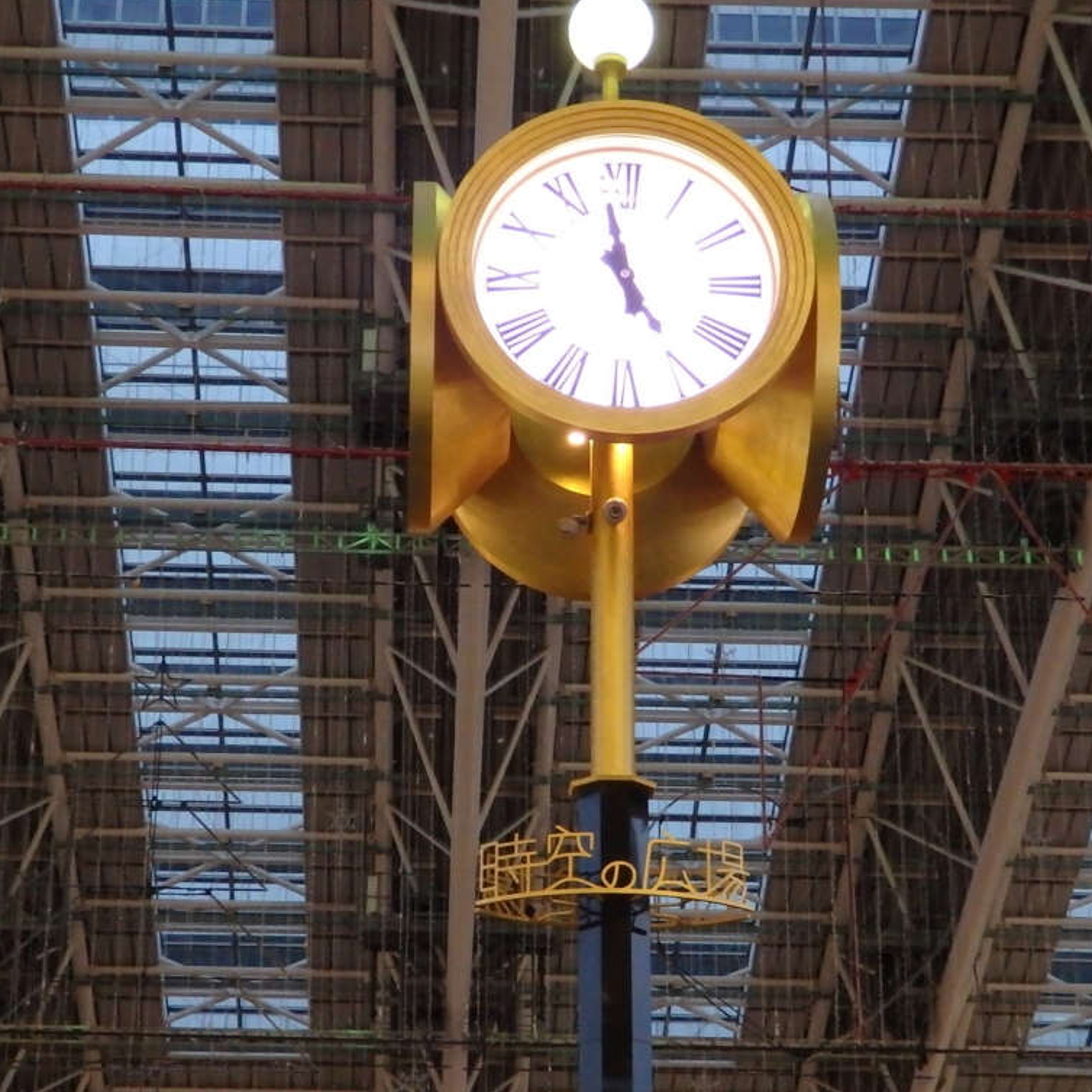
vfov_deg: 35.4
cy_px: 552
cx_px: 611
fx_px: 1713
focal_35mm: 48
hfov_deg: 35.3
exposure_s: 1/40
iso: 800
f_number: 3.7
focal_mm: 7.3
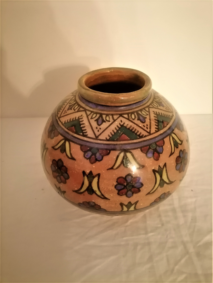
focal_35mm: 26
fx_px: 213
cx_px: 106
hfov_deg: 53.1
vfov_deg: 67.3
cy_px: 142
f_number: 1.8
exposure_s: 1/14.3
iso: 2000
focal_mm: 5.4
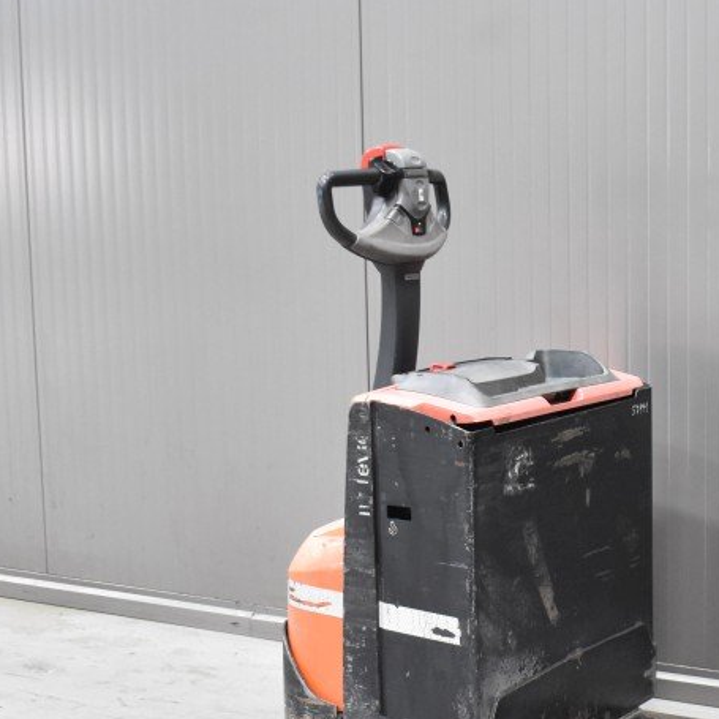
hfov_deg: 22.9
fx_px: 1739
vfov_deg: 23.3
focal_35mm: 74
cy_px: 441
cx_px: 627
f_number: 5
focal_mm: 22
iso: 1600
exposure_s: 1/25
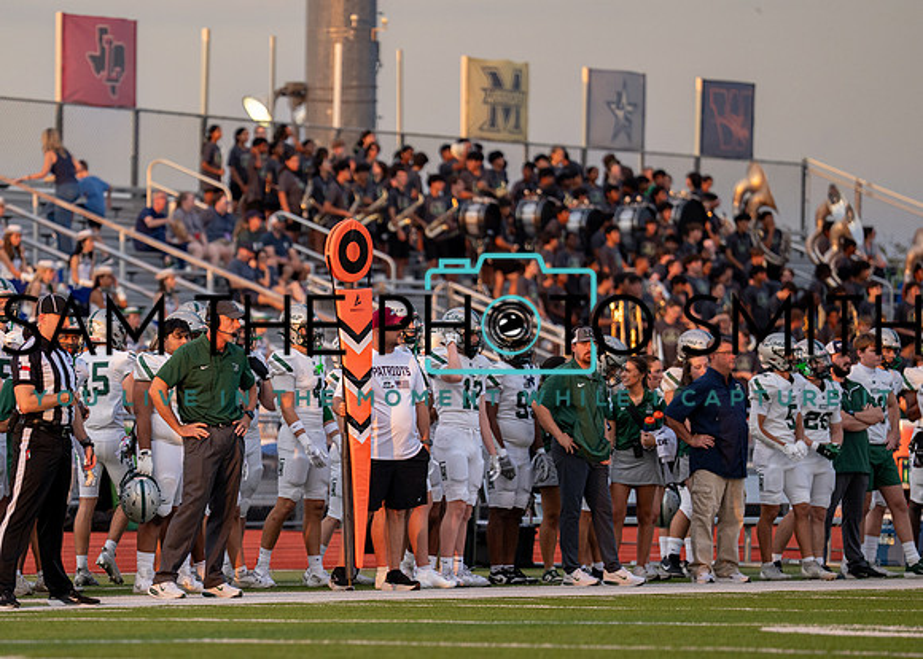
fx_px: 6933
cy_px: 420
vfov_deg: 5.4
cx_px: 223
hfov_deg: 7.6
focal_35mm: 265
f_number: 2.8
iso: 640
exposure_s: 1/2500
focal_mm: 176
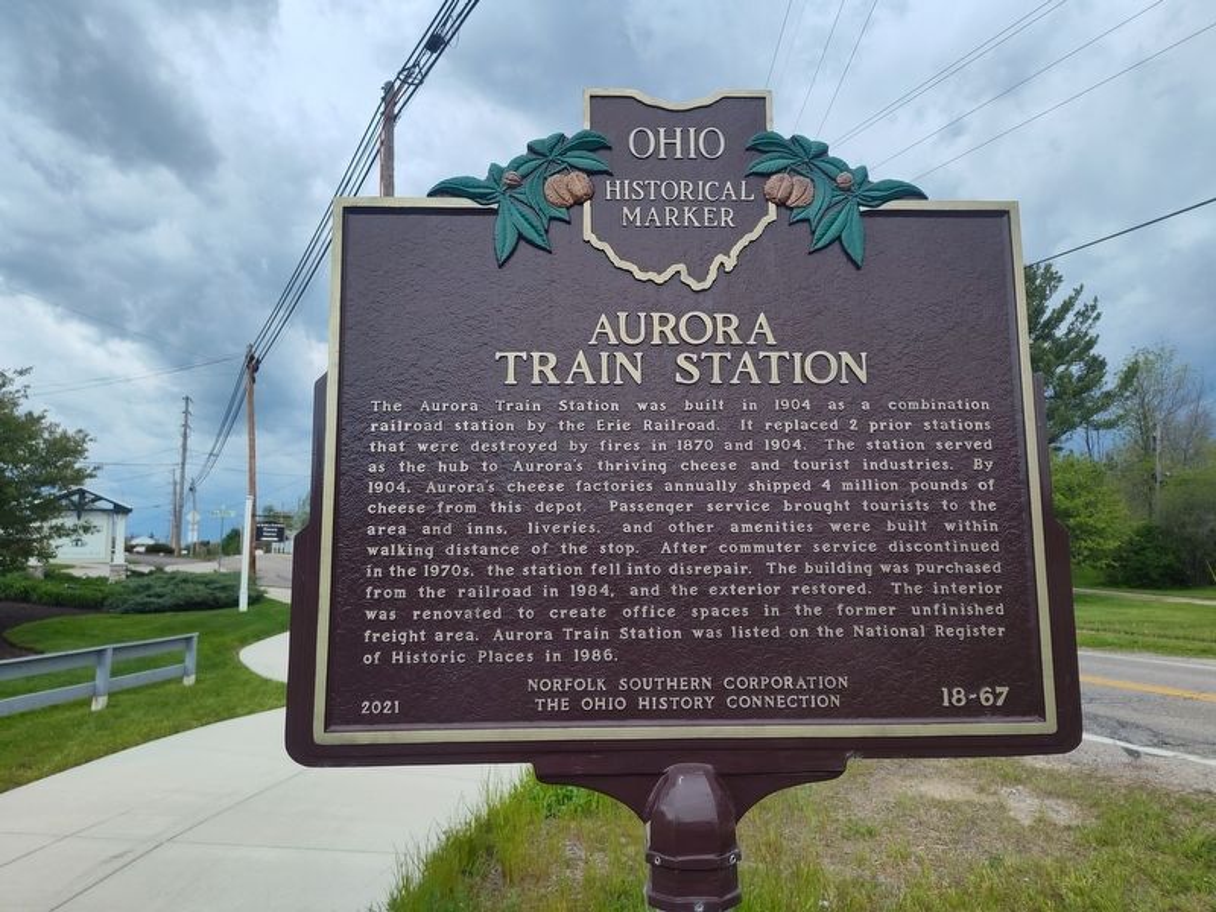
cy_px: 456
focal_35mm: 23
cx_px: 608
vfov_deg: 58.9
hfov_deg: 73.9
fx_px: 808
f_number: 1.8
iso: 100
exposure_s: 1/310
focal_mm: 5.56
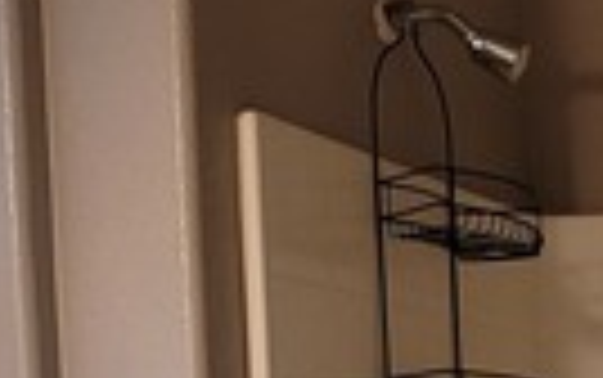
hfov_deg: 15.6
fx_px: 2171
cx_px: 547
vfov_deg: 9.1
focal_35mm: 132
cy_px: 878
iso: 250
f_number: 1.8
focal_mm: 7
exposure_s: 1/120
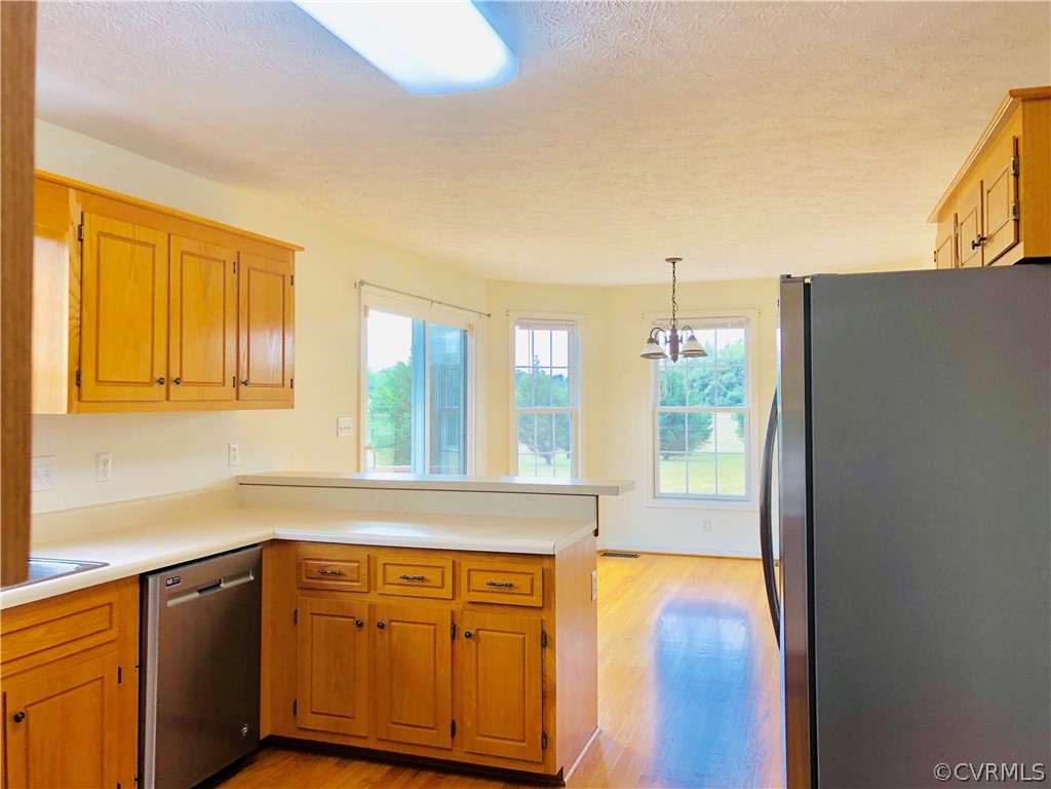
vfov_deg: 49.7
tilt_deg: +2.0
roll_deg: -0.4
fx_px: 850
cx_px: 526
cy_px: 394
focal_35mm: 28
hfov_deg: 63.4
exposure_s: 1/120
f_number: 1.8
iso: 50
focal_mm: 4
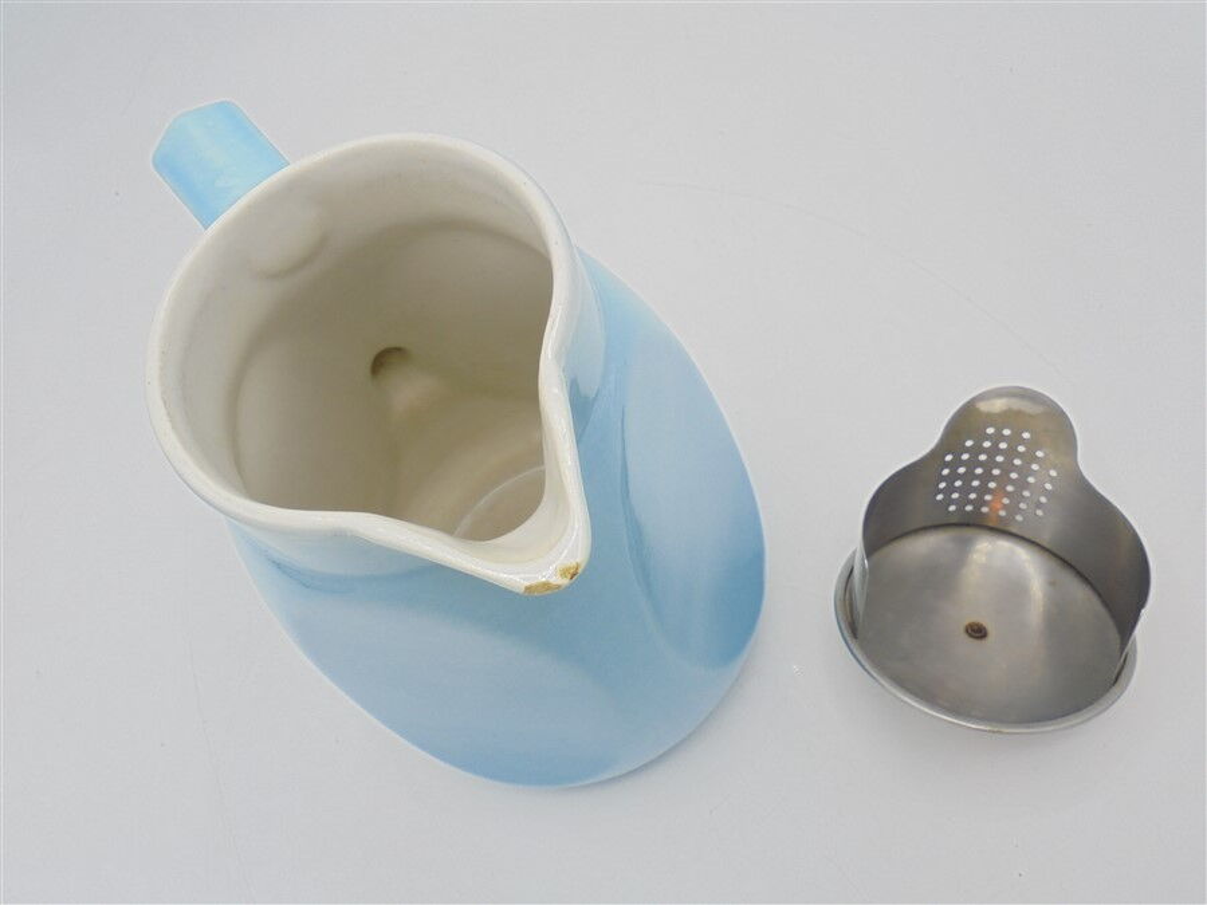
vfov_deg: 48.2
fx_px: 1011
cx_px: 604
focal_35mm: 29
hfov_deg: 61.7
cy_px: 452
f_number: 3.7
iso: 100
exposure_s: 1/60
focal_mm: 5.3
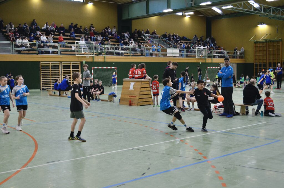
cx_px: 142
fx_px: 354
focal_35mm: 45
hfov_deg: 43.7
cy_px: 94
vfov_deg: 29.7
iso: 1600
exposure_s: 1/400
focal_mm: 30
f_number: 4.5
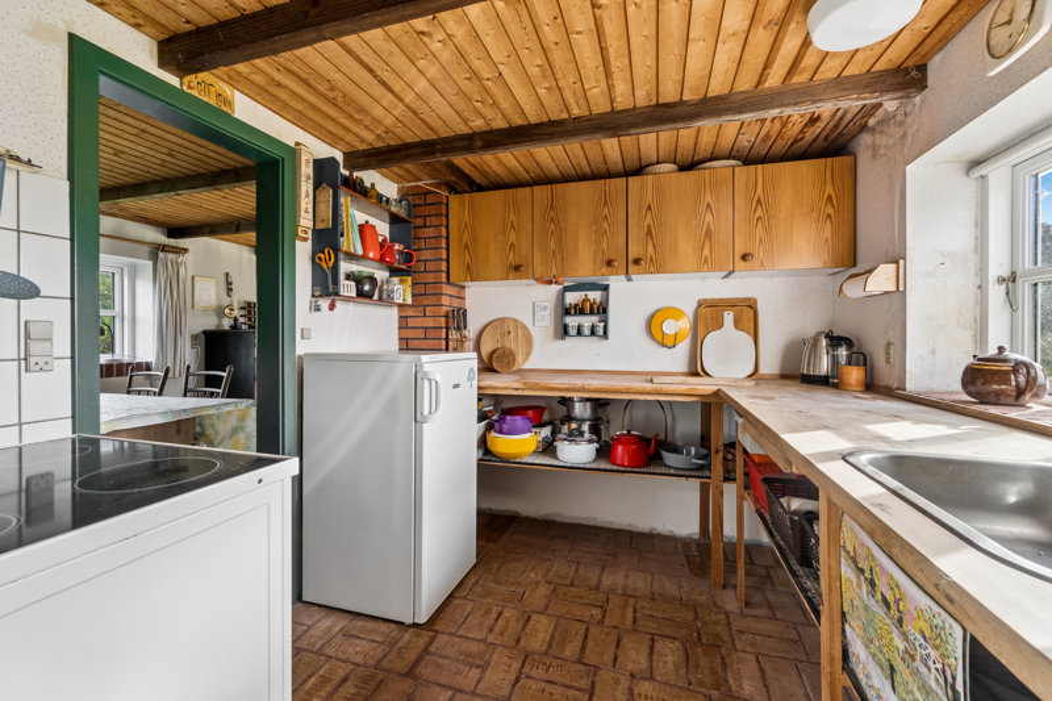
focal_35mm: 15
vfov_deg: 77.3
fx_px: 438
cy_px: 350
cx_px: 526
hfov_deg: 100.4
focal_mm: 10
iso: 200
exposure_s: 1/25
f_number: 8
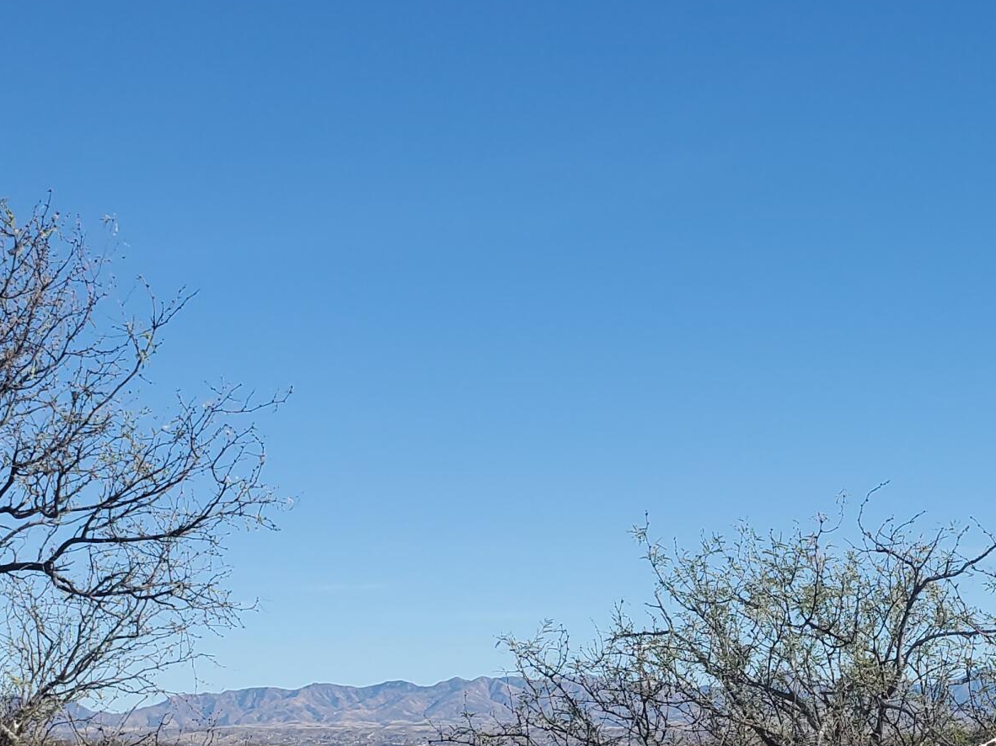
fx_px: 1899
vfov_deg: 21.2
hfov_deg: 28.4
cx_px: 864
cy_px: 802
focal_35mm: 66
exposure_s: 1/1550
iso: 50
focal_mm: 4.3
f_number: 2.4
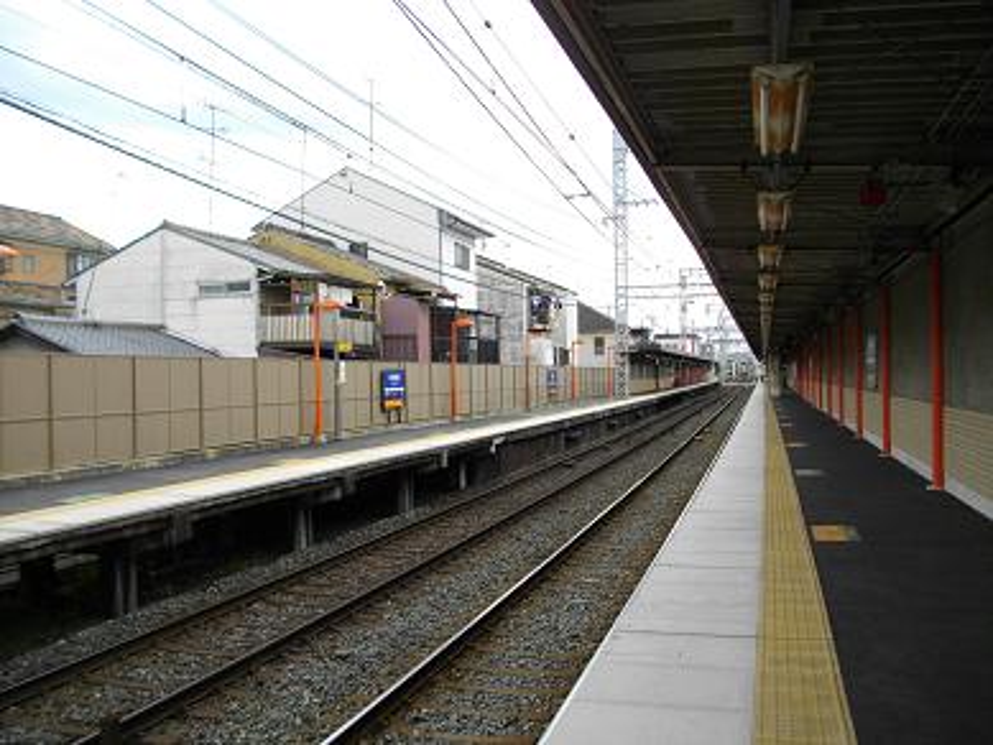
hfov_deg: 56.8
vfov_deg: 44.2
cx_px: 496
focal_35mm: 32
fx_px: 918
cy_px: 372
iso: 100
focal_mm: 5.7
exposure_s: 1/500
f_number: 2.9
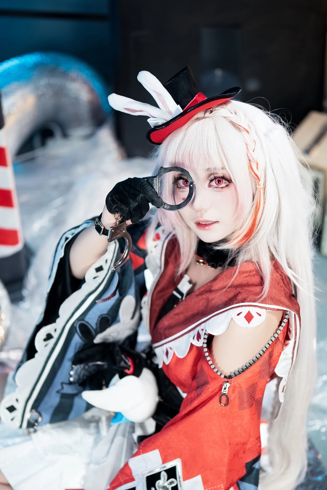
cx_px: 163
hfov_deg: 16.7
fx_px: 1117
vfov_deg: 24.7
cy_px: 286
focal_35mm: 82
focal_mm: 50
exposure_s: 1/100
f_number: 1.4
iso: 100
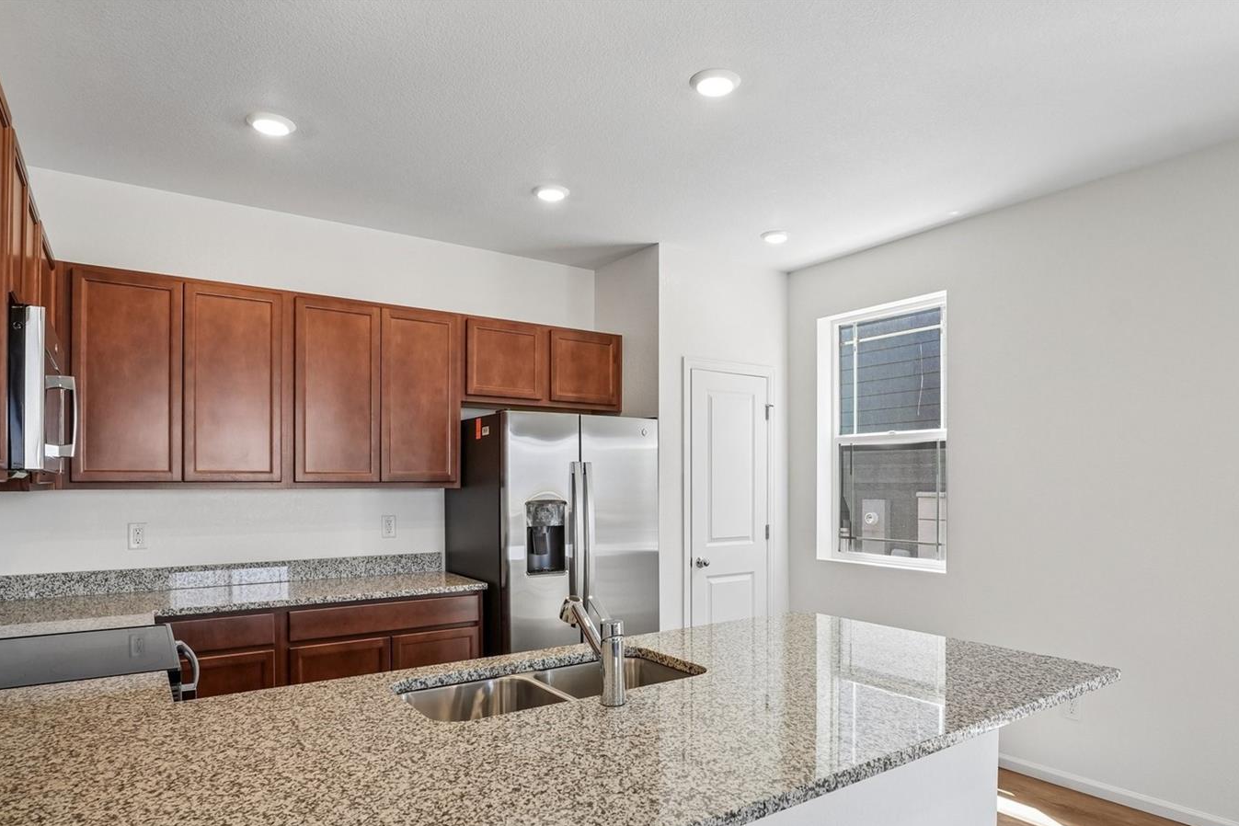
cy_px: 488
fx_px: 674
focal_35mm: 20
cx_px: 644
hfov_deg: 85.1
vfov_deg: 62.5
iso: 200
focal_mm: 11
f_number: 8
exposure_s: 1/30
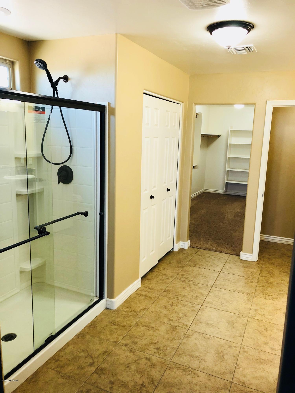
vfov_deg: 63.4
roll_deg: -2.0
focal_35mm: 28
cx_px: 148
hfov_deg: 49.7
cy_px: 196
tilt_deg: -11.1
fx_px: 318
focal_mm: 4
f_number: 1.8
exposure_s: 1/20
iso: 40
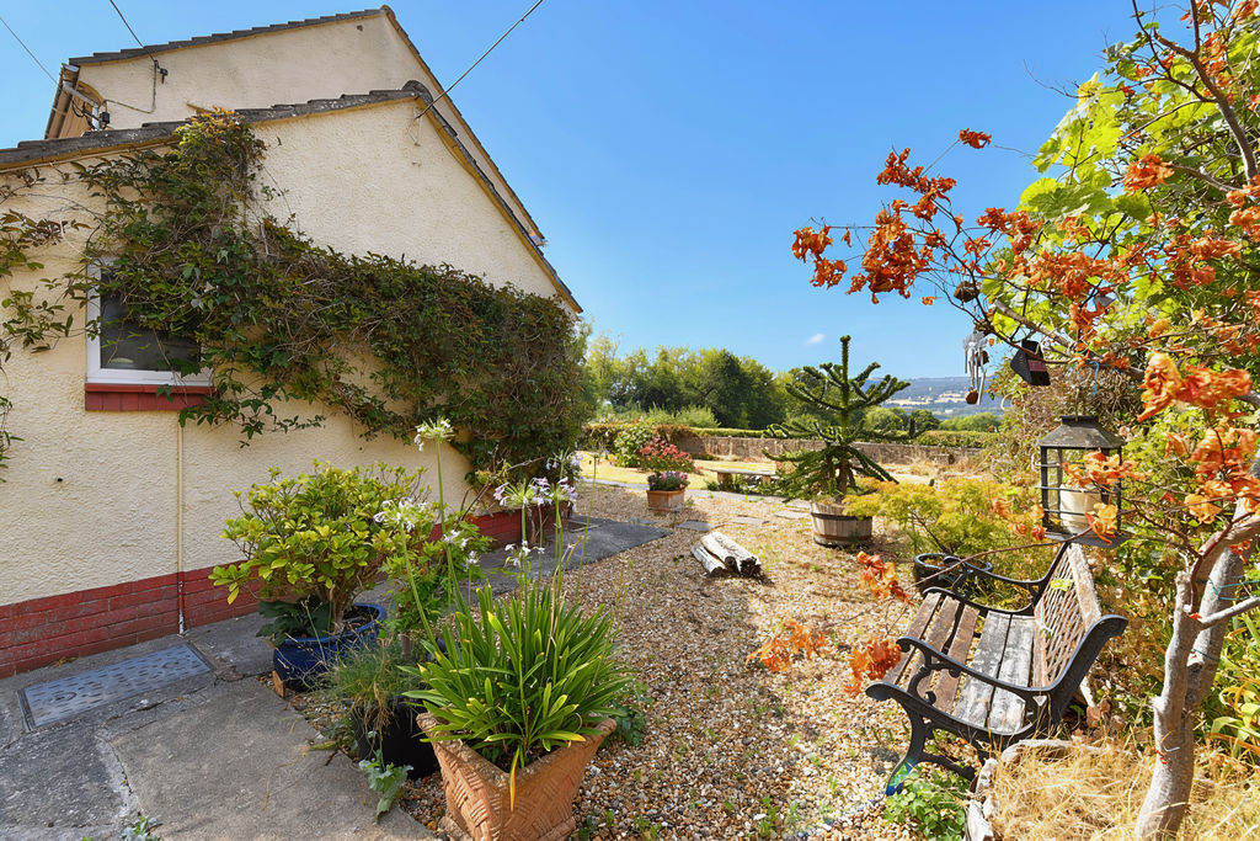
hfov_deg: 104.2
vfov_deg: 81.2
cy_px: 420
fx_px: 490
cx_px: 630
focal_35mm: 14
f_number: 11
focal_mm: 14
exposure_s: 1/500
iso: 250
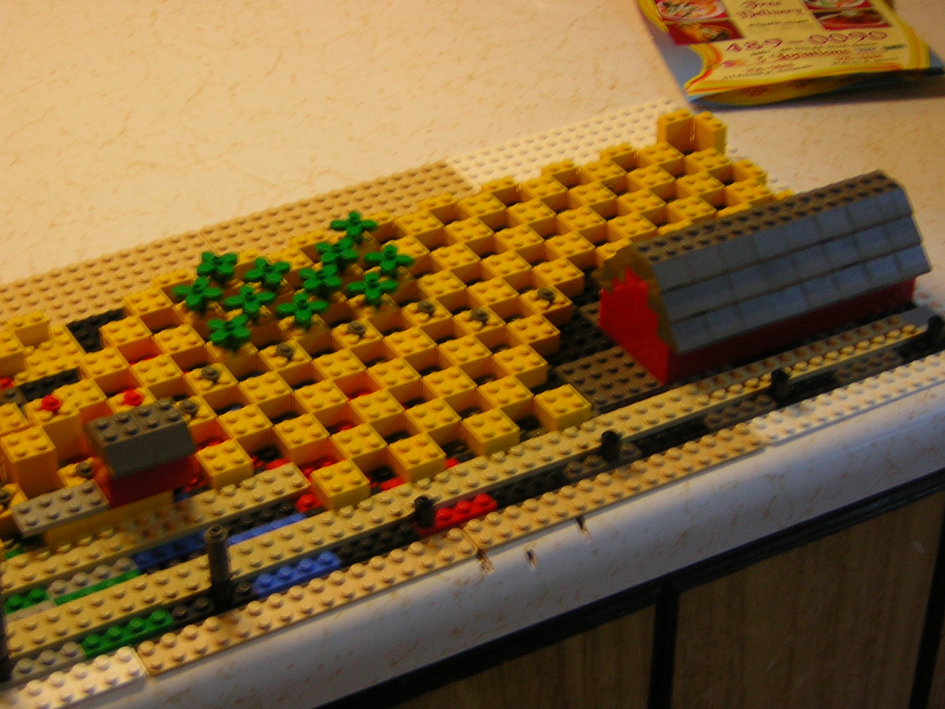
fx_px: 2020
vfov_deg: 19.9
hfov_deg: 26.3
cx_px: 472
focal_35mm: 74
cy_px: 354
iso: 52
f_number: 3.8
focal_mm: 9.6
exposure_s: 1/5.7
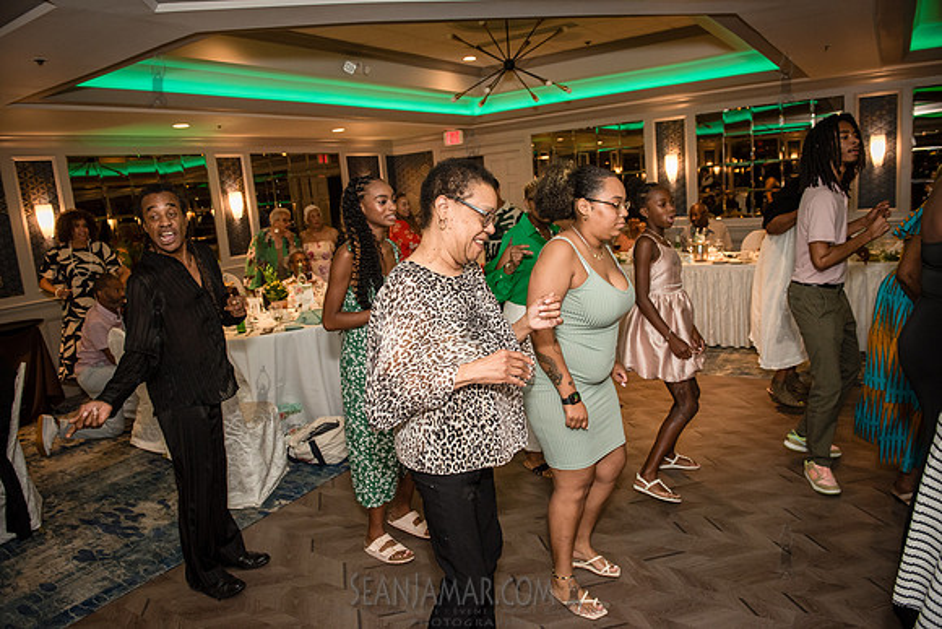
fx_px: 680
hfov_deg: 69.4
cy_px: 314
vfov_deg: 49.6
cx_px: 471
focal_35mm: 26
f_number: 3.5
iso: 1600
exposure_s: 1/160
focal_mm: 26
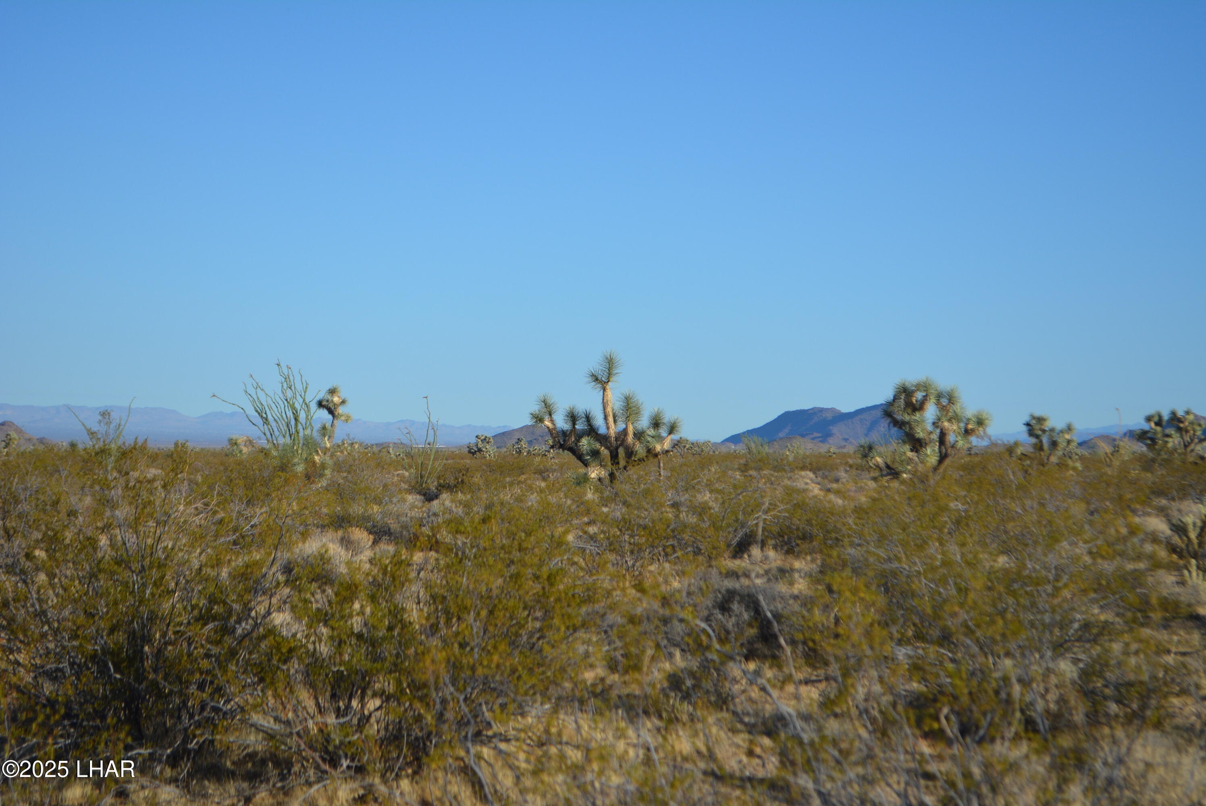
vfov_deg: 16.6
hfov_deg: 24.6
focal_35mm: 82
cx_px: 603
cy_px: 403
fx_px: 2766
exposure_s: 1/1600
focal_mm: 55
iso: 400
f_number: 6.3
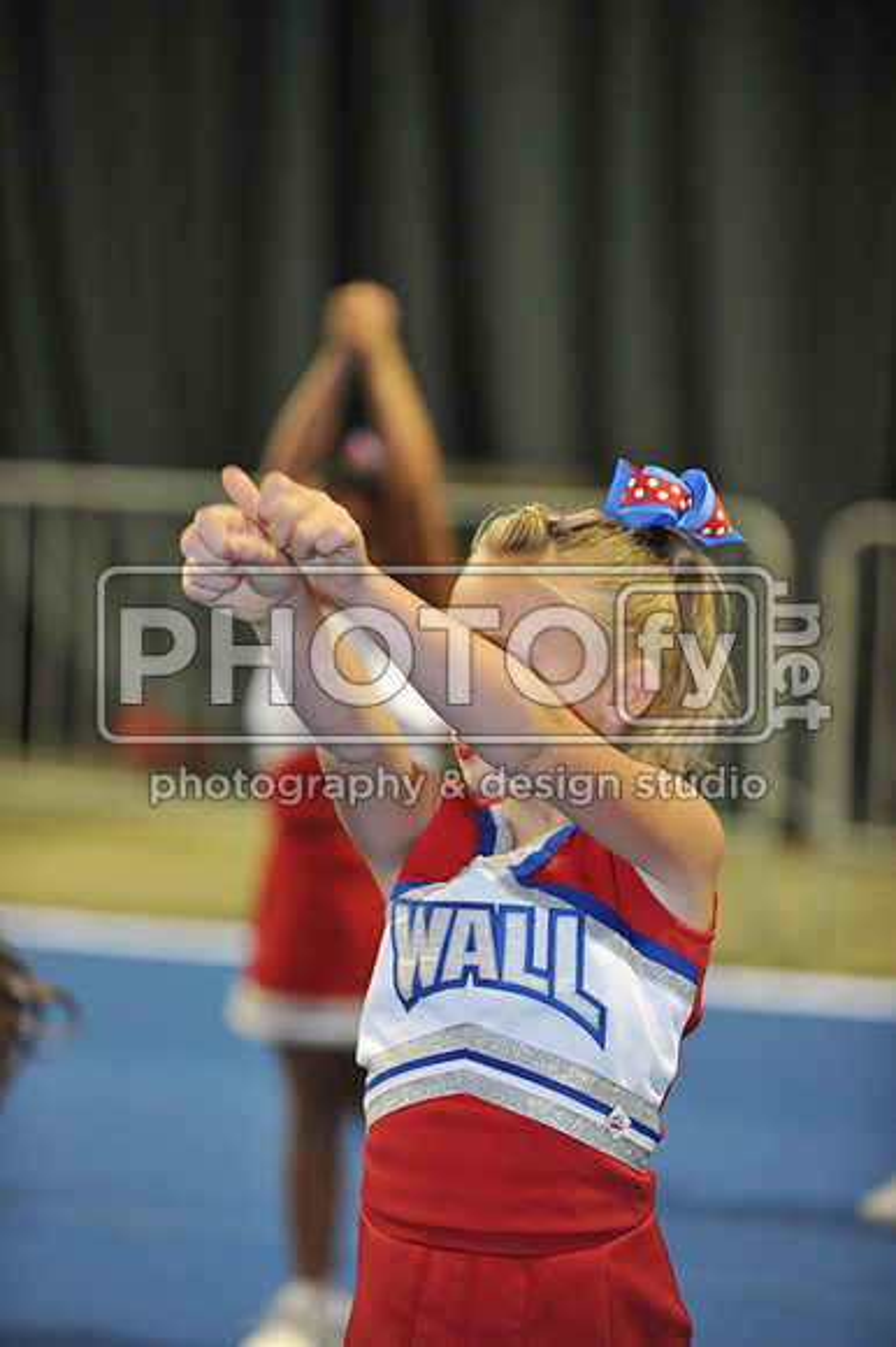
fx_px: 4859
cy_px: 674
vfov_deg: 15.8
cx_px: 448
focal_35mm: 130
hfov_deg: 10.5
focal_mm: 130
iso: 1600
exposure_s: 1/60
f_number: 2.8
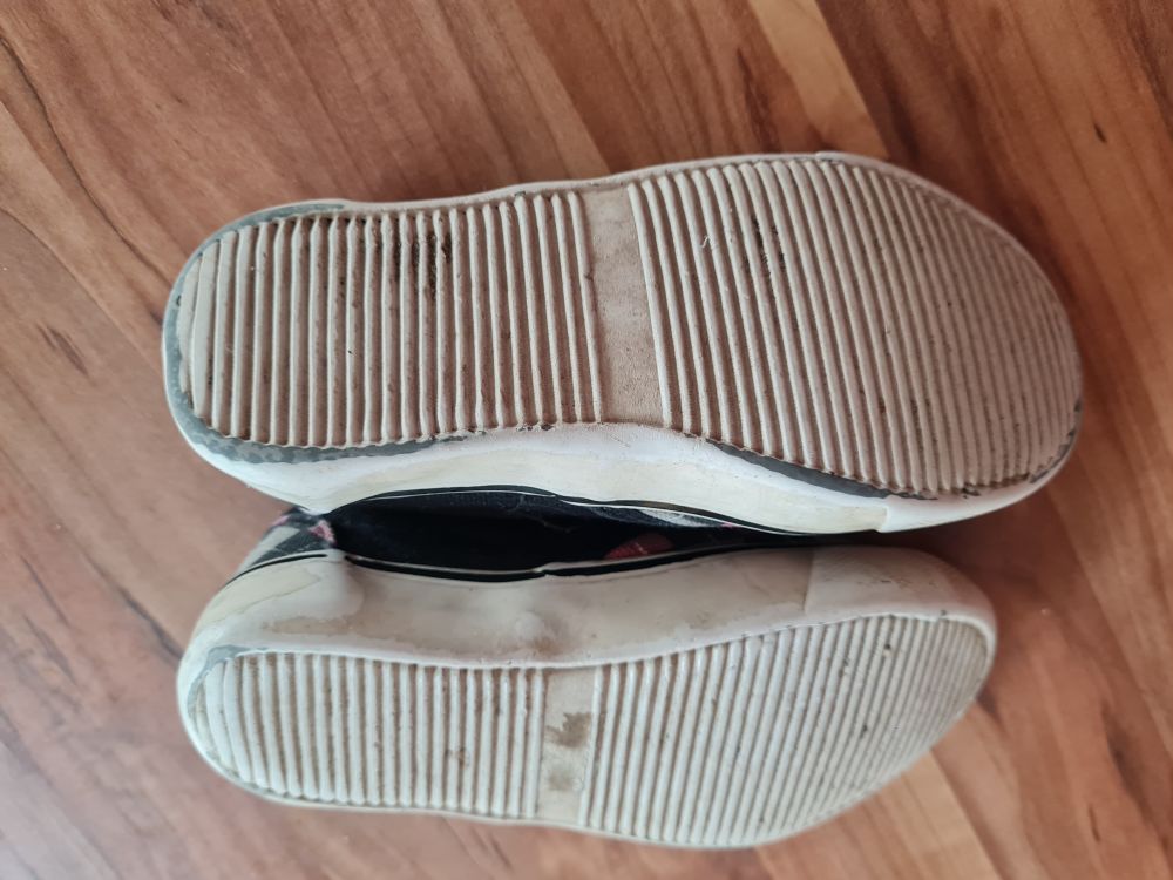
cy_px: 440
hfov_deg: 67.3
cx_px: 586
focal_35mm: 26
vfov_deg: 53.1
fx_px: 881
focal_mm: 5.4
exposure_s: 1/50
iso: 250
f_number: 1.8
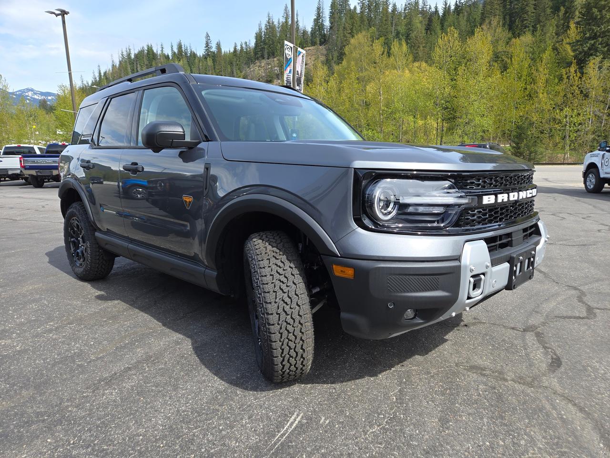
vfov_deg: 58.9
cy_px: 229
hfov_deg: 73.9
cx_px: 305
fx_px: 405
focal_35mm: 23
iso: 25
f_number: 1.8
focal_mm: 5.4
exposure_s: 1/984
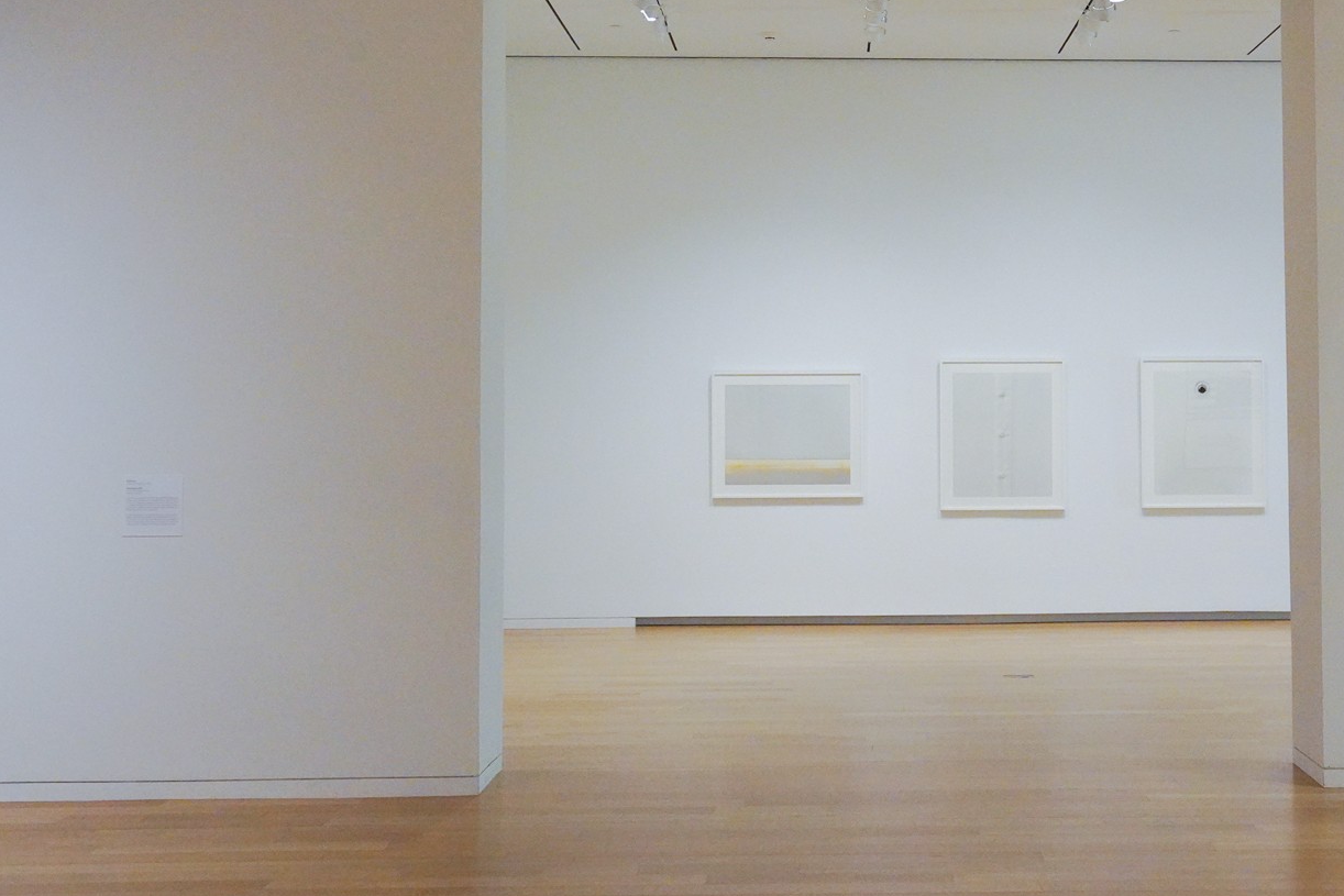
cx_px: 922
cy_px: 322
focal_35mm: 54
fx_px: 2016
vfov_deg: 25.0
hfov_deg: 36.4
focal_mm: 33
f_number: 9
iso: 8000
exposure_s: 1/100
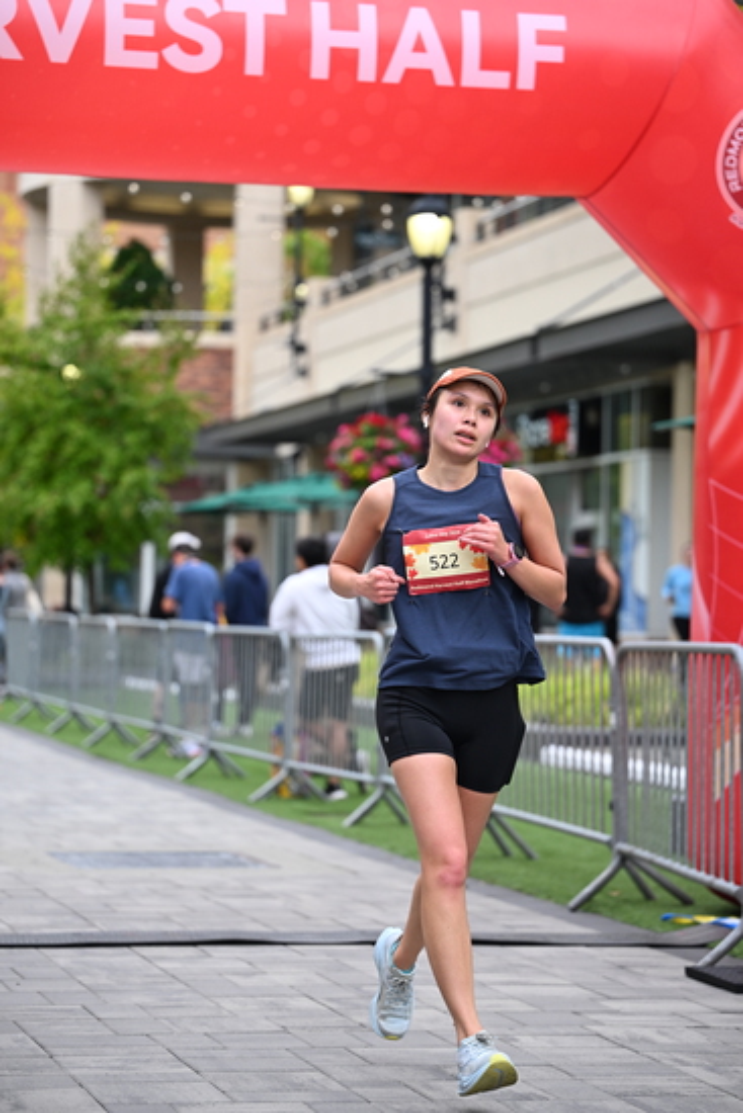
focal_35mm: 93
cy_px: 556
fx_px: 2877
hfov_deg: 14.7
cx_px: 372
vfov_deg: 21.9
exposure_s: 1/2000
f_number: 2.8
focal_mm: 93
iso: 640
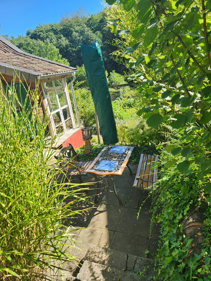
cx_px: 106
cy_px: 140
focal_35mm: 23
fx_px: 187
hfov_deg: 58.9
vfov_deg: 73.9
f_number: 1.8
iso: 20
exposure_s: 1/480
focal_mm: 5.4
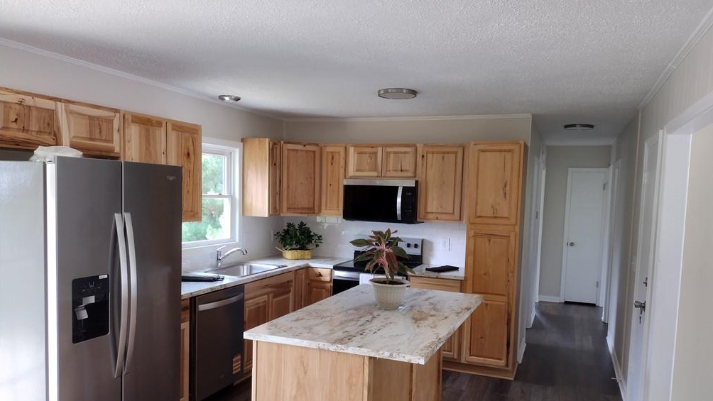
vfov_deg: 38.8
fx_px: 567
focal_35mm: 30
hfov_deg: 64.3
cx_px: 361
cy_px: 235
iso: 176
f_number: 1.7
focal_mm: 4.71
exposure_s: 1/120
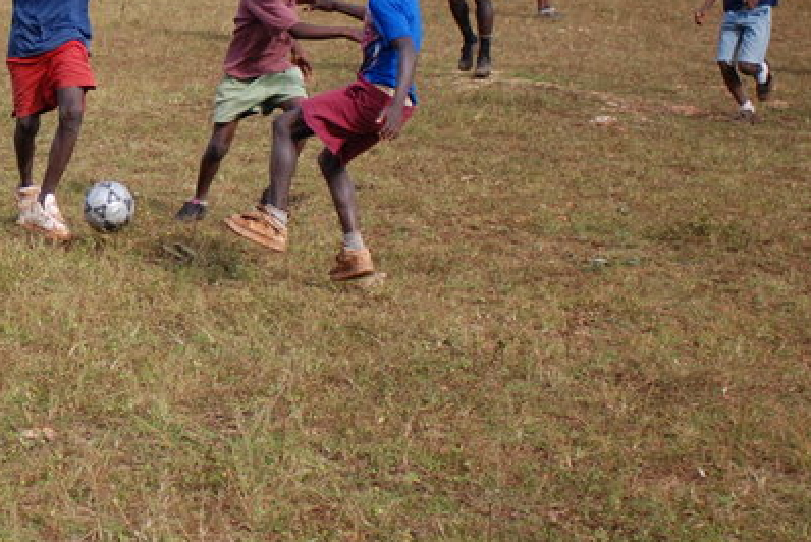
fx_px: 2435
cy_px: 168
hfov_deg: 18.1
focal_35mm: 108
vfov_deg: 12.7
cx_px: -110
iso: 100
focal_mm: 28
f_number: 2.8
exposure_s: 1/800
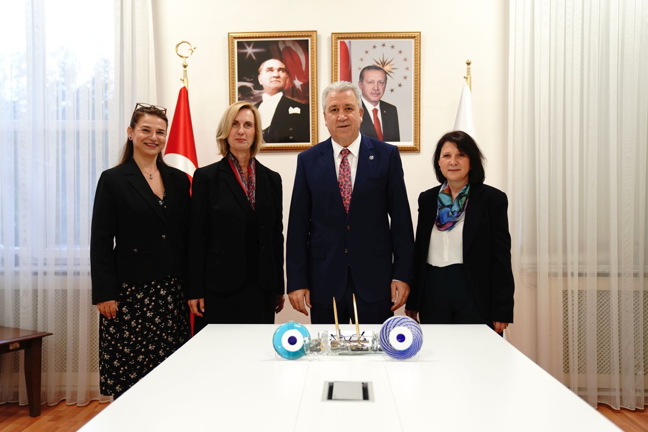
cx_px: 324
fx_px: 648
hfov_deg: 53.1
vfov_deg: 36.9
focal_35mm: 36
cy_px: 216
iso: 800
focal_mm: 36
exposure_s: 1/80
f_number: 2.8
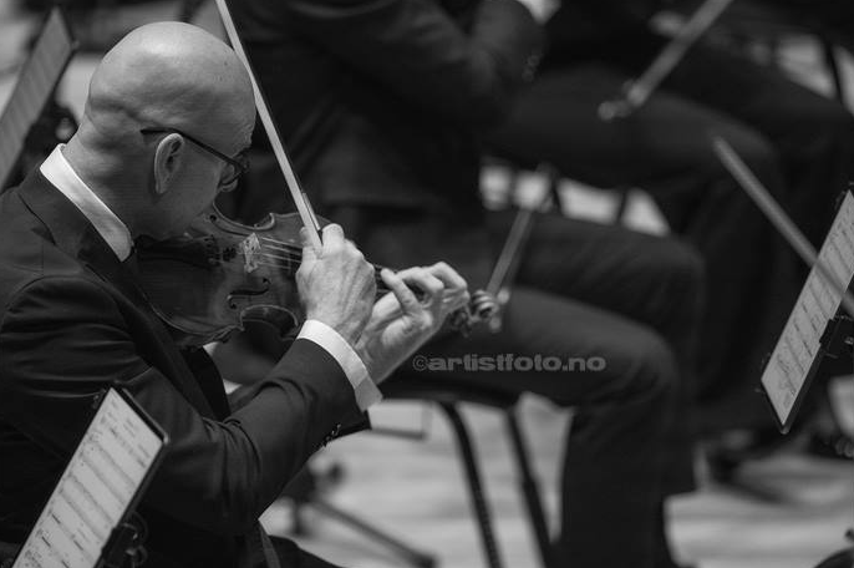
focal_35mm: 315
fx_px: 7465
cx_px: 422
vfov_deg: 4.4
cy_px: 272
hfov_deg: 6.5
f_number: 2.8
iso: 4000
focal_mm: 300
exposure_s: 1/640
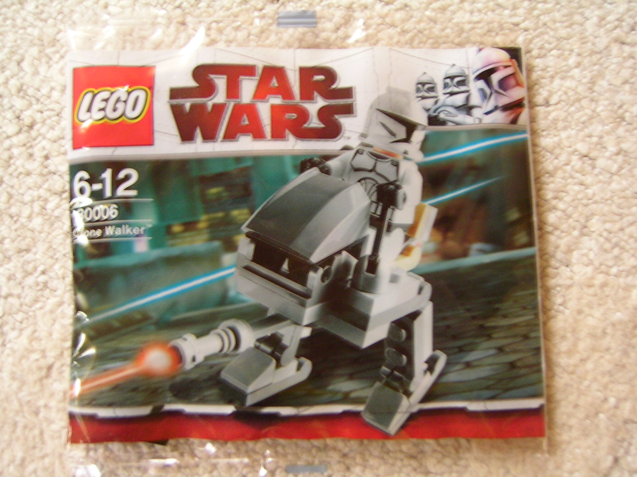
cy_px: 238
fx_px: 662
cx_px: 318
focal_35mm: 36
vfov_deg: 39.7
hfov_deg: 51.4
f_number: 2.8
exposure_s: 1/4
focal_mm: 5.6
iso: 100
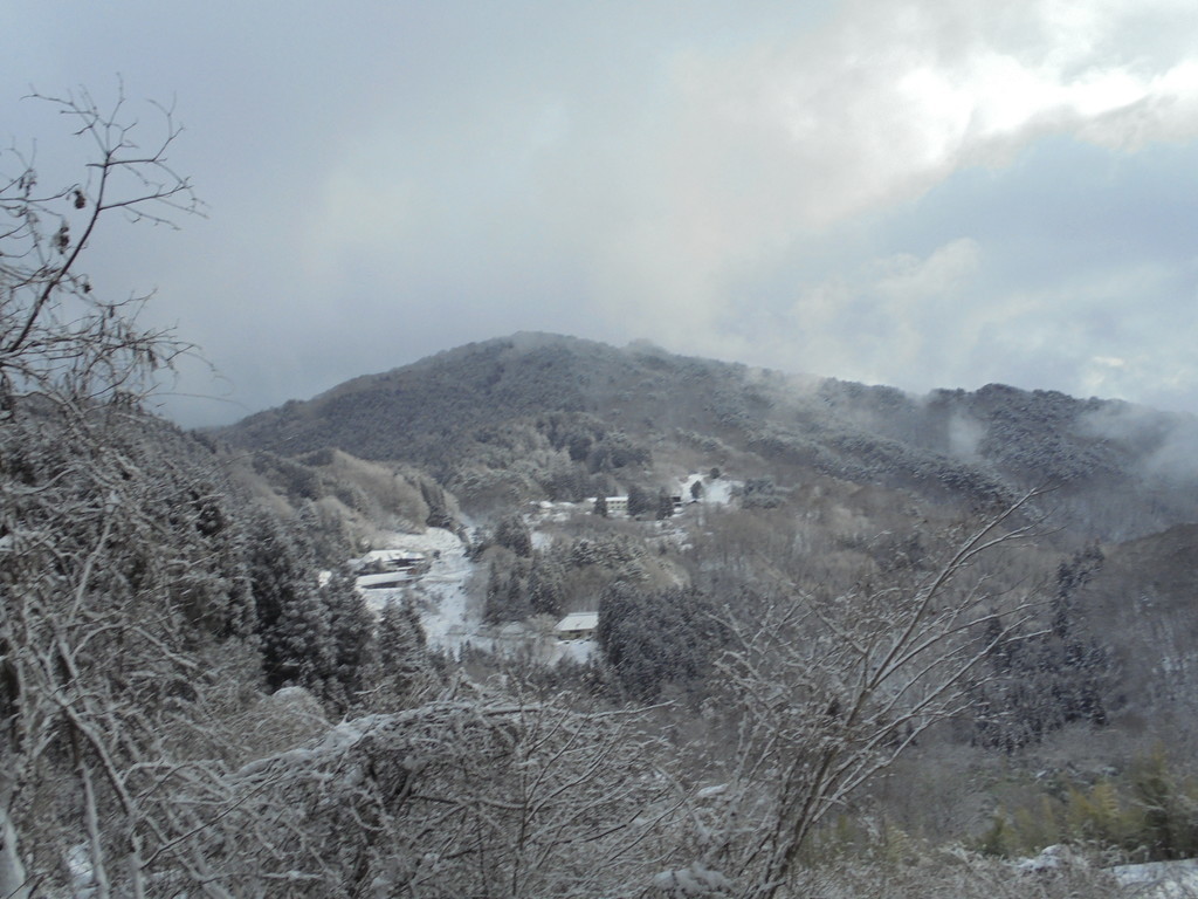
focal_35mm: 34
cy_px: 450
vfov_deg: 41.8
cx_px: 599
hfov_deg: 54.0
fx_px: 1177
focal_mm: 6.1
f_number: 12.5
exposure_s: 1/100
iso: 100
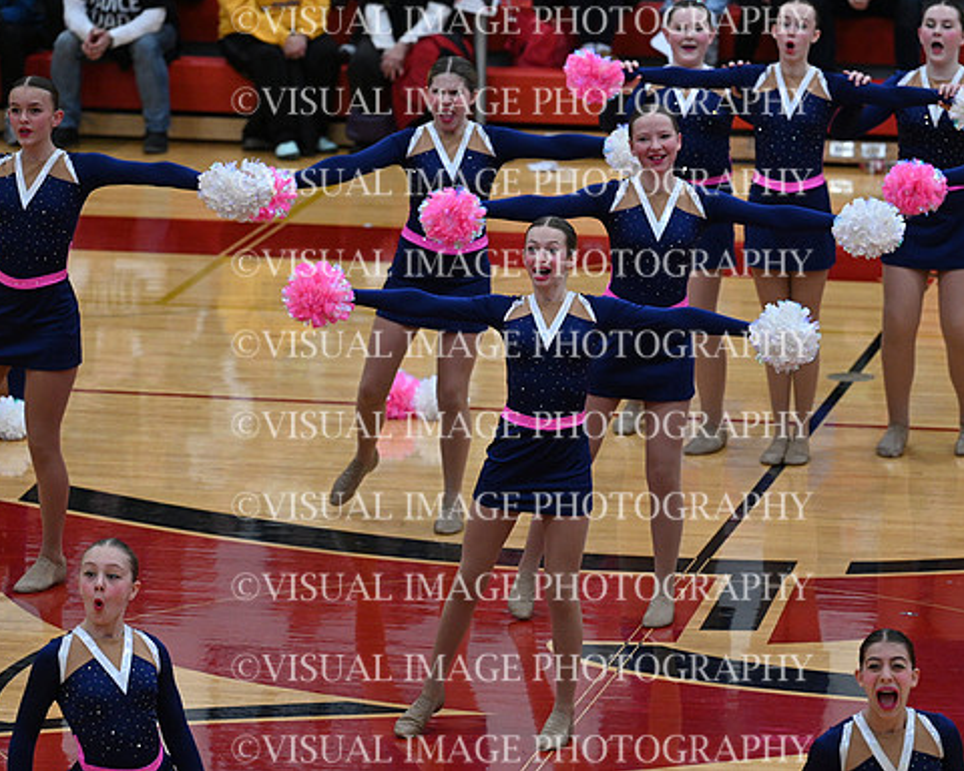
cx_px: 522
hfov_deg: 9.2
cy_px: 384
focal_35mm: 210
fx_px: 5991
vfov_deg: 7.4
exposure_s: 1/400
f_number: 4
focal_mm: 185
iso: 4000
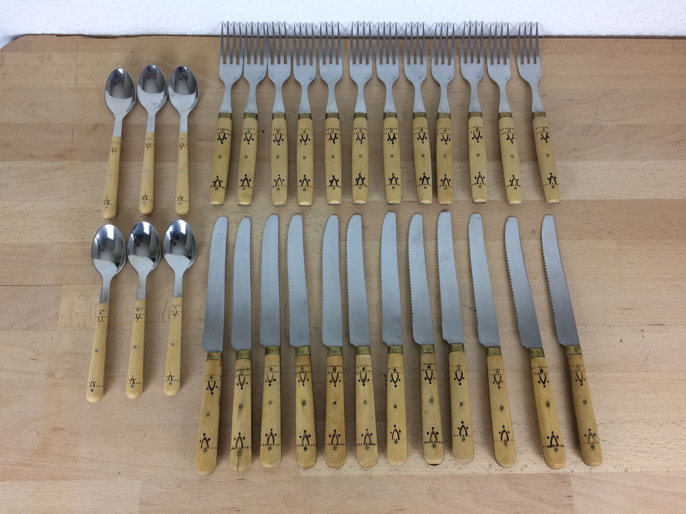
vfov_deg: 48.2
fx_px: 575
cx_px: 343
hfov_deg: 61.7
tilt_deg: -70.4
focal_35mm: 29
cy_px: 257
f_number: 2.2
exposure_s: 1/33
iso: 32
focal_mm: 4.15
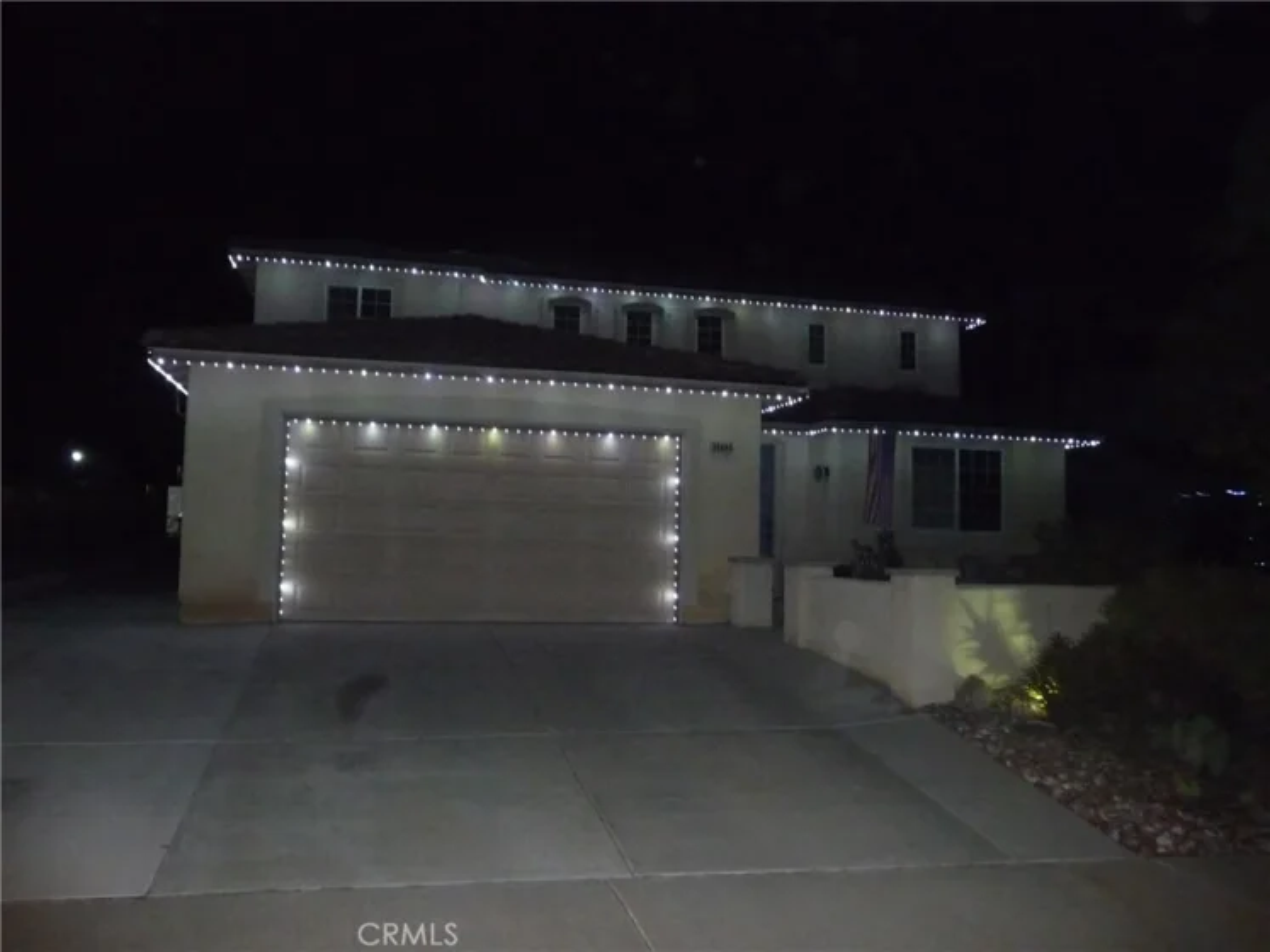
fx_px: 1027
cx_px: 635
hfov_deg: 63.5
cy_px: 476
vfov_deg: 49.7
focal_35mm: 28
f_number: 3.3
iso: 800
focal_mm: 4.7
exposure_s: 1/8
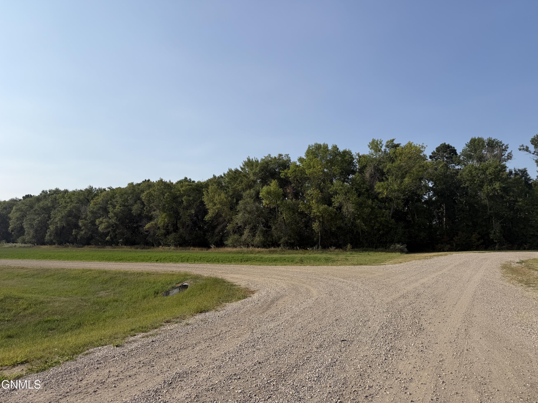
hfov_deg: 71.6
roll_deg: +1.2
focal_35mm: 24
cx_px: 269
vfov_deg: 56.8
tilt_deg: +4.7
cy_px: 202
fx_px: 373
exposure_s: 1/6173
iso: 80
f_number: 1.78
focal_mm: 6.76
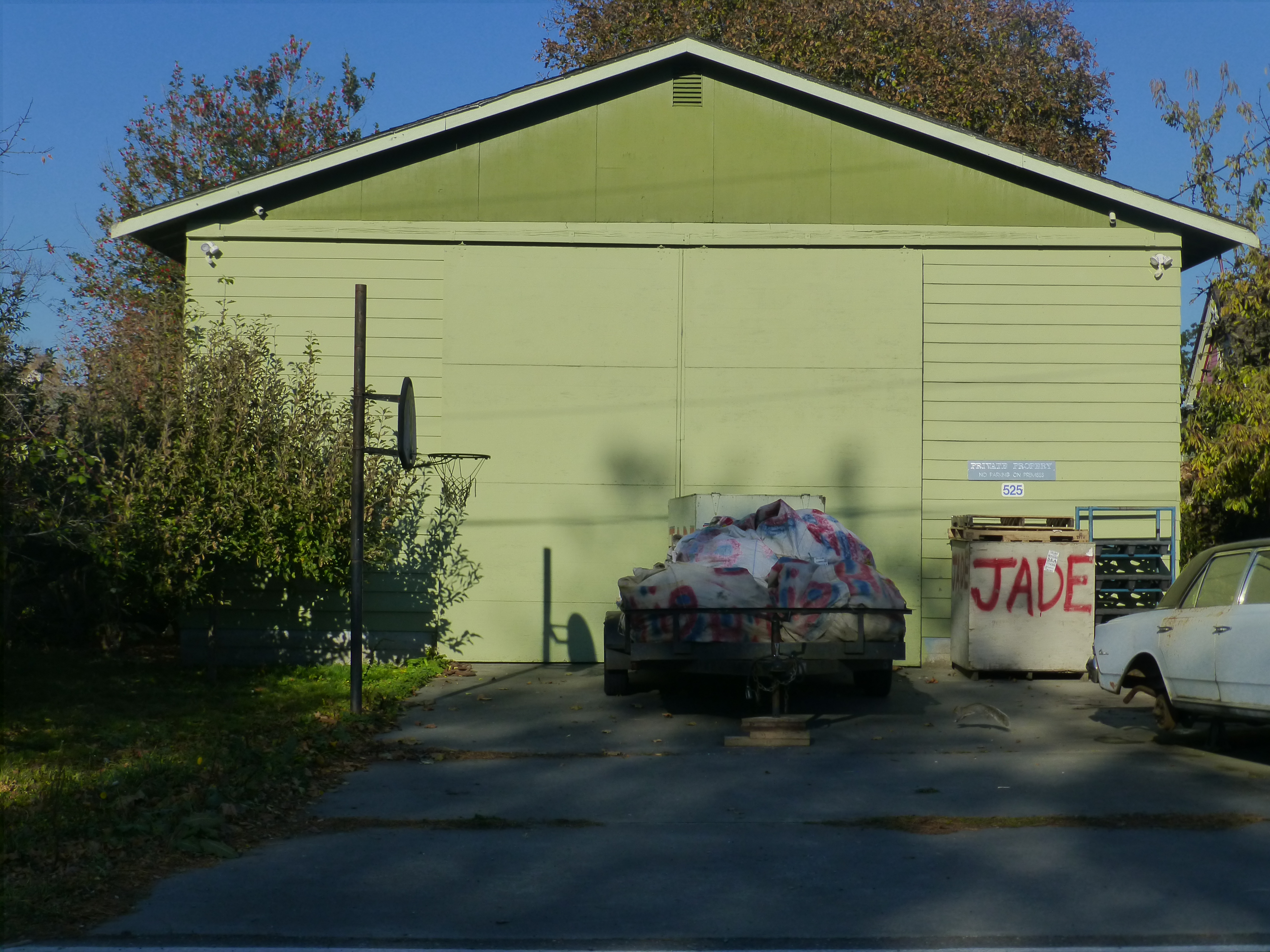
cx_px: 635
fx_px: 1981
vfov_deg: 27.0
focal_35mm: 54
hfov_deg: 35.5
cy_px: 476
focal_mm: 9.7
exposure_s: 1/2000
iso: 160
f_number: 4.6
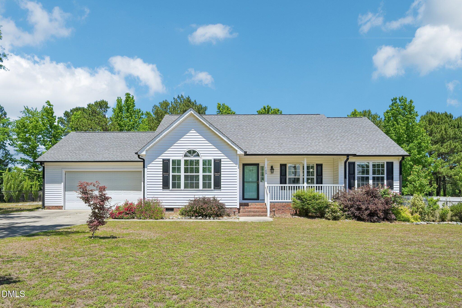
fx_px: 269
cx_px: 231
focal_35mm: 21
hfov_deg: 81.2
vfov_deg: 59.5
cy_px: 154
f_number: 8
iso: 100
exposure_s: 1/320
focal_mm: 21.5
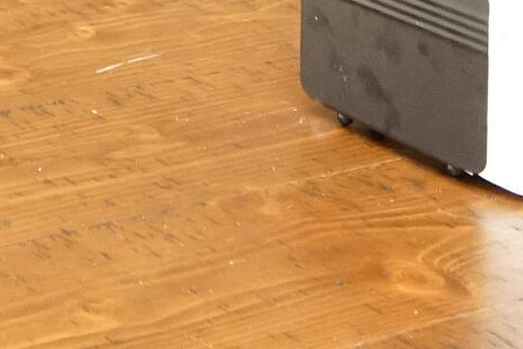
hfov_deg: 15.1
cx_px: -423
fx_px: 1700
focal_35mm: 117
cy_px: -539
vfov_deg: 10.0
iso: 1600
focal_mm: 12
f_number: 4.5
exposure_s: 1/60
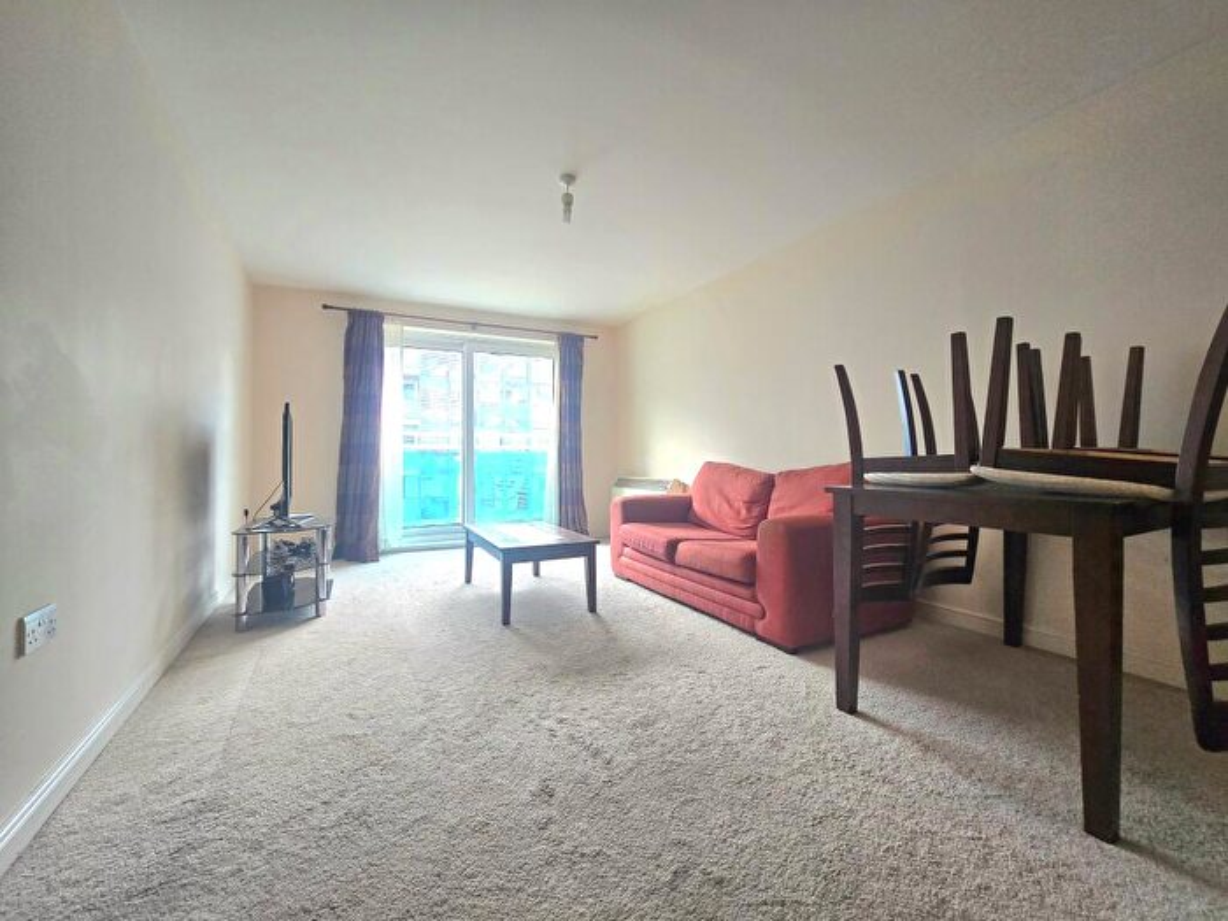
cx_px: 614
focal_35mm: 13
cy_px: 460
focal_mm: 2.2
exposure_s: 1/60.2
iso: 125
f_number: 2.2
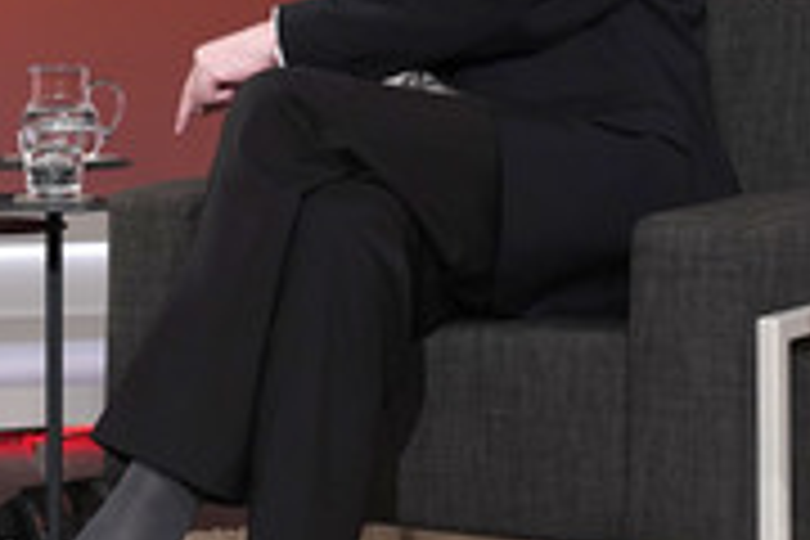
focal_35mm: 125
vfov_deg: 10.9
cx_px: -38
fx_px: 2812
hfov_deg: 16.0
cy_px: 76
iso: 1600
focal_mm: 50
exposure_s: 1/125
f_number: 5.6
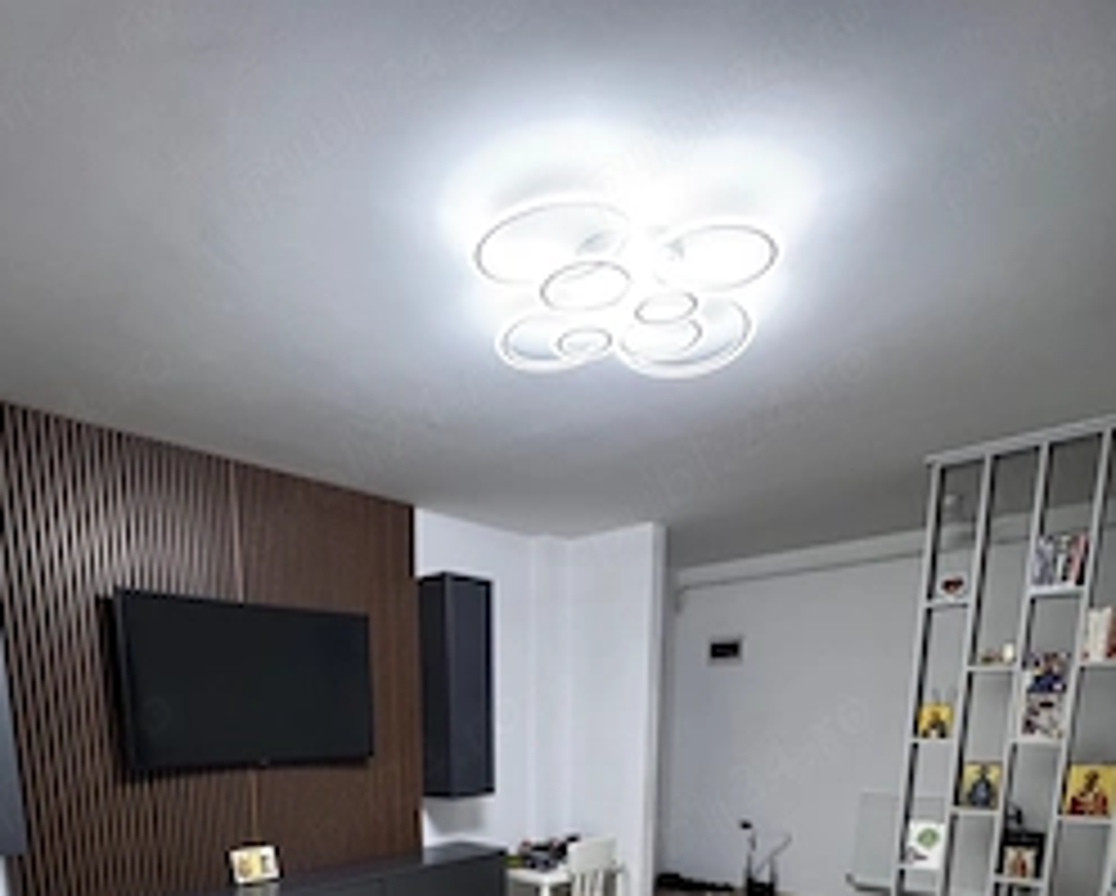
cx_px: 468
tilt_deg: -10.3
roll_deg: +0.6
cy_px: 855
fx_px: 728
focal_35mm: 22
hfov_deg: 74.4
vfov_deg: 52.8
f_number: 2.2
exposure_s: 1/50
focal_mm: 2.22
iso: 200
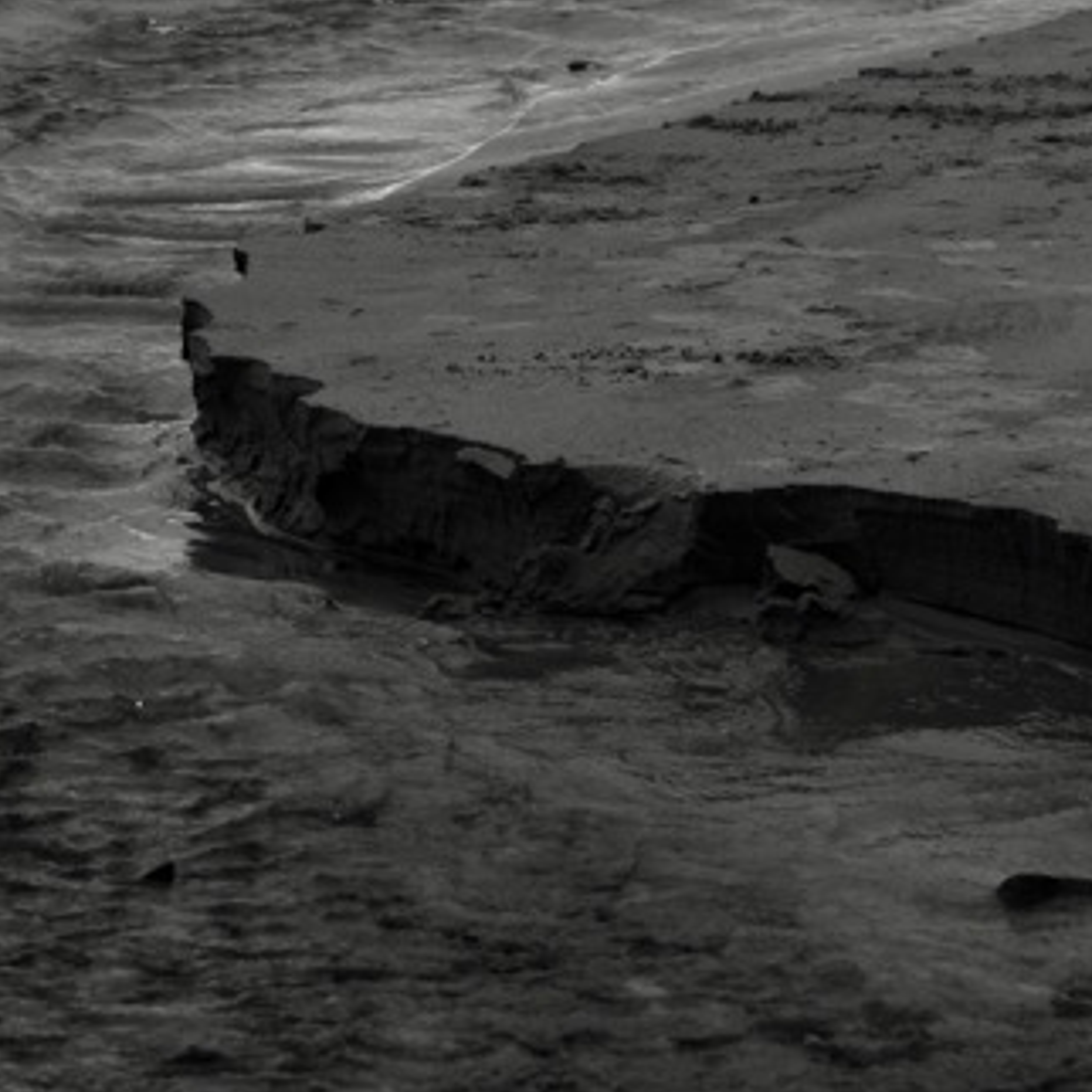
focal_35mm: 169
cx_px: 102
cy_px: -329
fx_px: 6032
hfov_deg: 10.3
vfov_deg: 10.1
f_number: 4
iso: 125
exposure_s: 1/400
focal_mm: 50
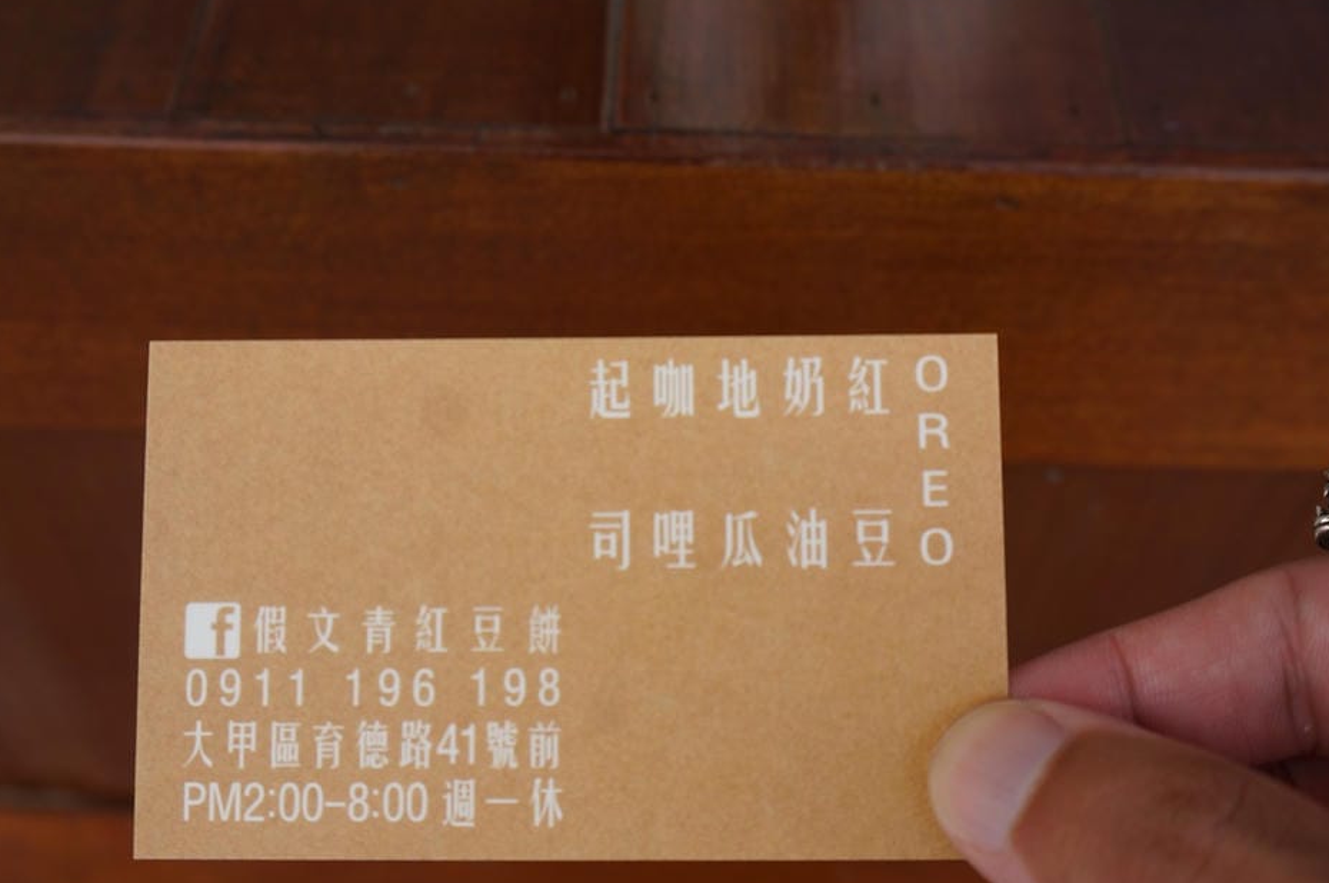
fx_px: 1499
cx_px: 619
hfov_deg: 47.8
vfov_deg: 32.8
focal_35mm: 41
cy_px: 417
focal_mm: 21
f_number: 5.6
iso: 100
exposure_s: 1/125
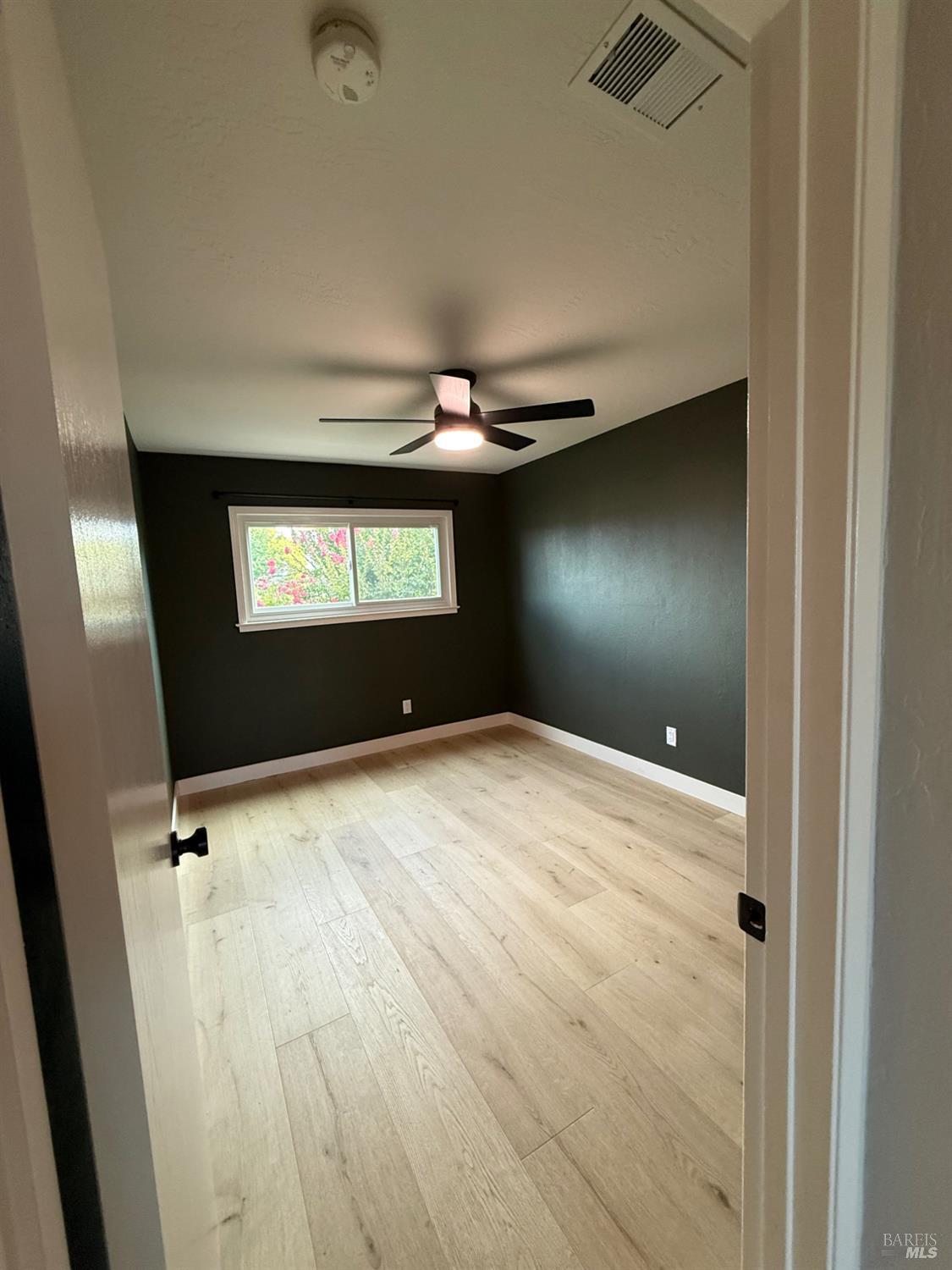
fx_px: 513
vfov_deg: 102.1
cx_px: 476
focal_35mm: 14
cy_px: 635
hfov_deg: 85.7
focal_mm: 2.22
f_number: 2.2
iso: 250
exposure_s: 1/60
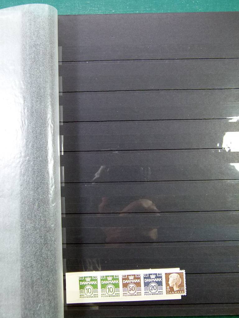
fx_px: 295
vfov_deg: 56.8
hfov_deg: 44.2
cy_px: 159
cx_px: 120
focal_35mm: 32
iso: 200
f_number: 3
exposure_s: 1/60
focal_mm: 5.8
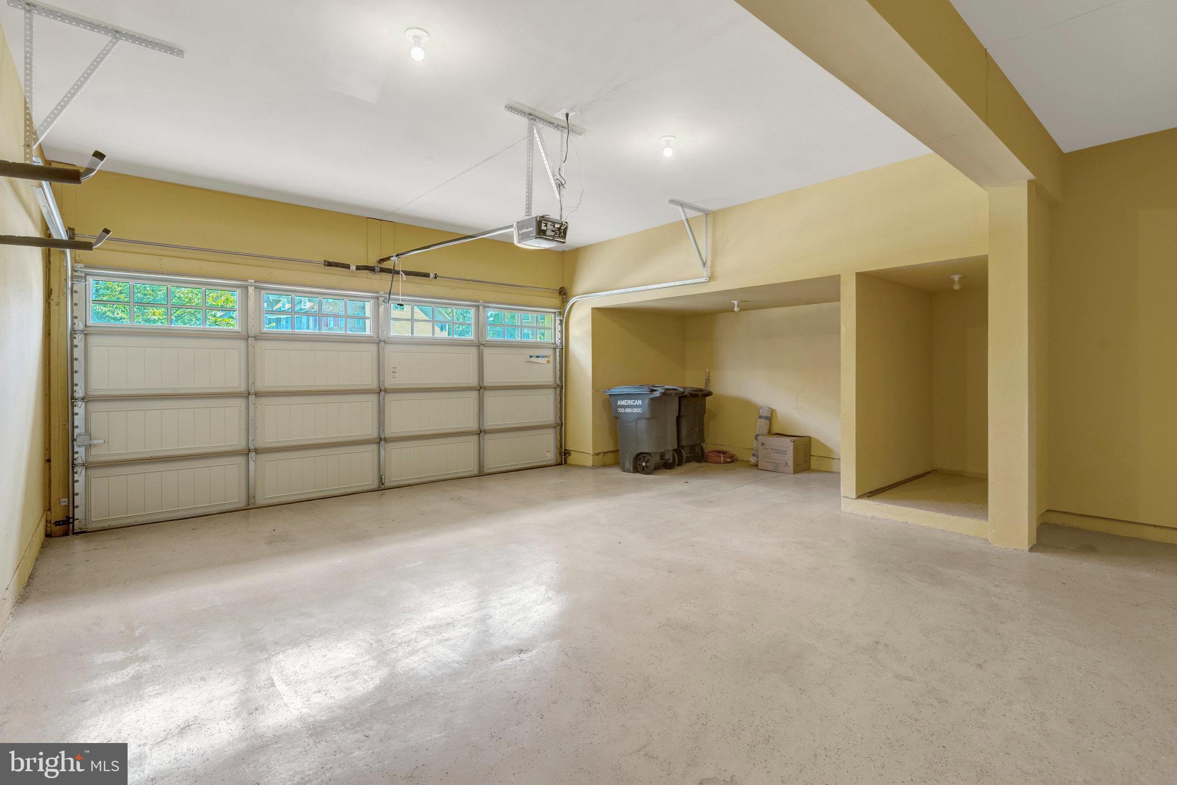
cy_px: 392
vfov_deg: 73.7
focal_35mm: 16
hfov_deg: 96.7
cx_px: 588
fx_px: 523
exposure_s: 1/40
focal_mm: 16
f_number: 8
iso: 1250
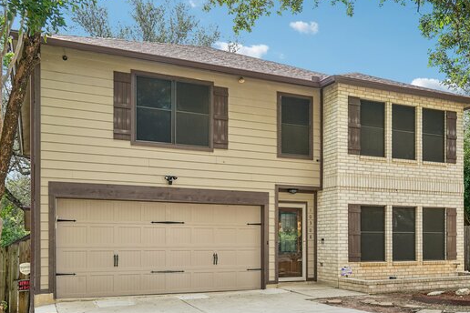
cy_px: 182
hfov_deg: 53.1
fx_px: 470
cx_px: 252
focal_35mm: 36
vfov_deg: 36.8
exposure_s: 1/100
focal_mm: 29
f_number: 9
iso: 200
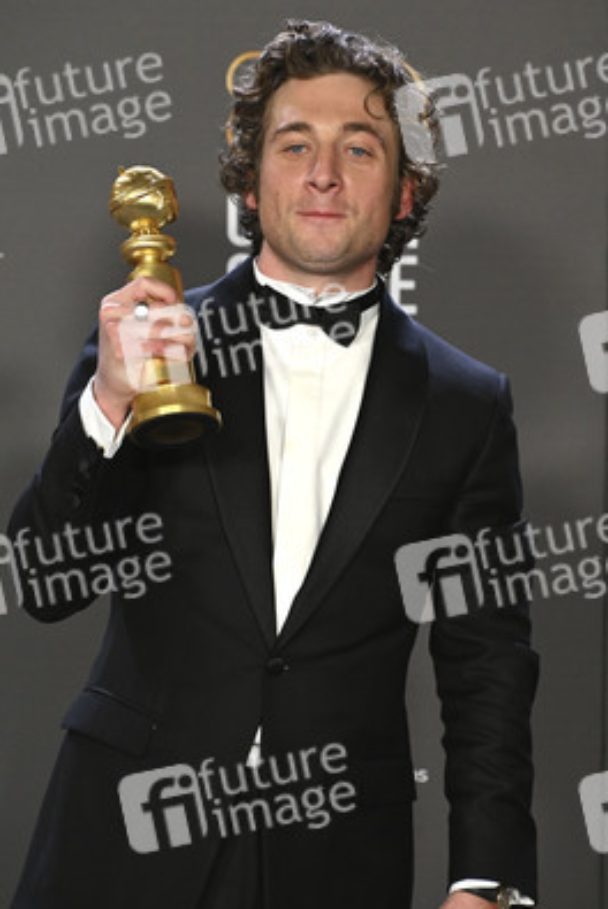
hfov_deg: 7.4
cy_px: 453
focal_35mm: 187
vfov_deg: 11.0
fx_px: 4729
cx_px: 304
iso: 6400
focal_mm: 185
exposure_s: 1/320
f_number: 8
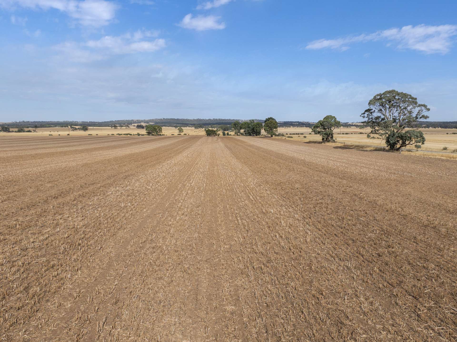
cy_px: 171
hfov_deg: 71.6
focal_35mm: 24
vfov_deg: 56.8
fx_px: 317
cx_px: 228
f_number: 2.8
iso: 100
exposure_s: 1/160
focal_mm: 12.29
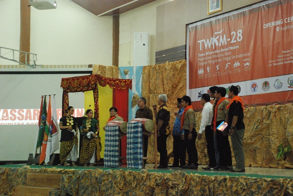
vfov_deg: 20.7
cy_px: 98
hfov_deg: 30.5
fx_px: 538
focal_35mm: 66
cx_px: 146
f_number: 5
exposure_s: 1/25
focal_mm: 44
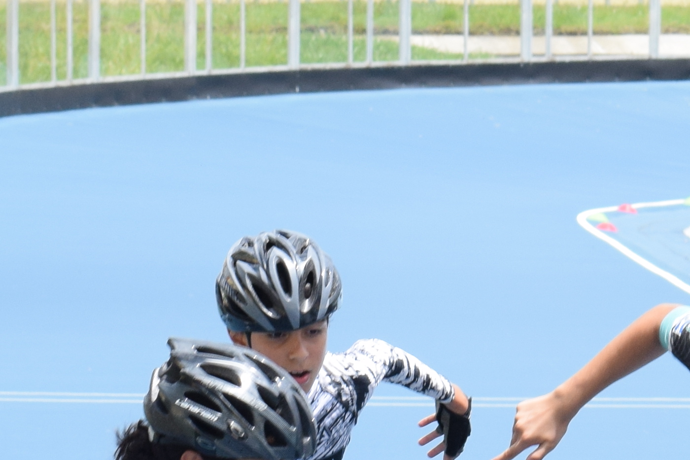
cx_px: 800
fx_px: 8623
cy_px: 592
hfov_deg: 4.6
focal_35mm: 450
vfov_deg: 3.0
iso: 400
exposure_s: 1/500
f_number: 10
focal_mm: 70
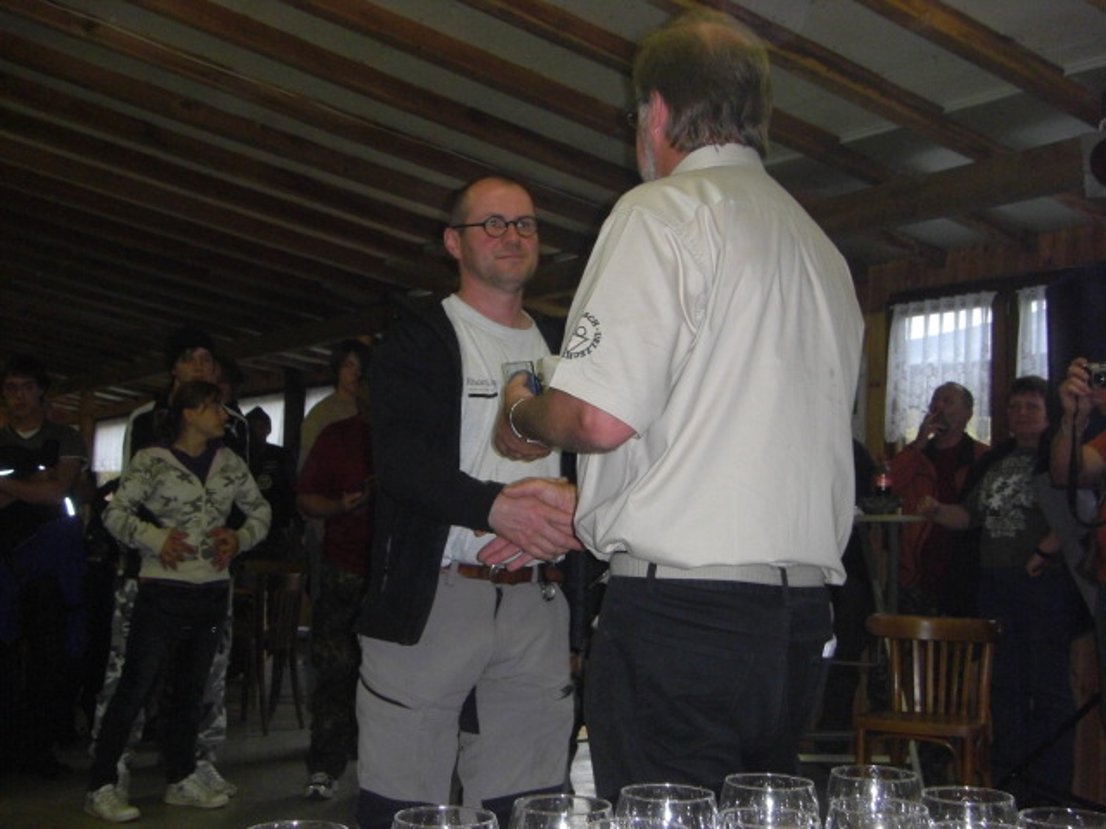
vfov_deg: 30.9
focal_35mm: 47
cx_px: 553
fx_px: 1502
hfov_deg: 40.4
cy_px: 414
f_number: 3.6
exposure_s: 1/60
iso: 200
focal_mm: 7.9
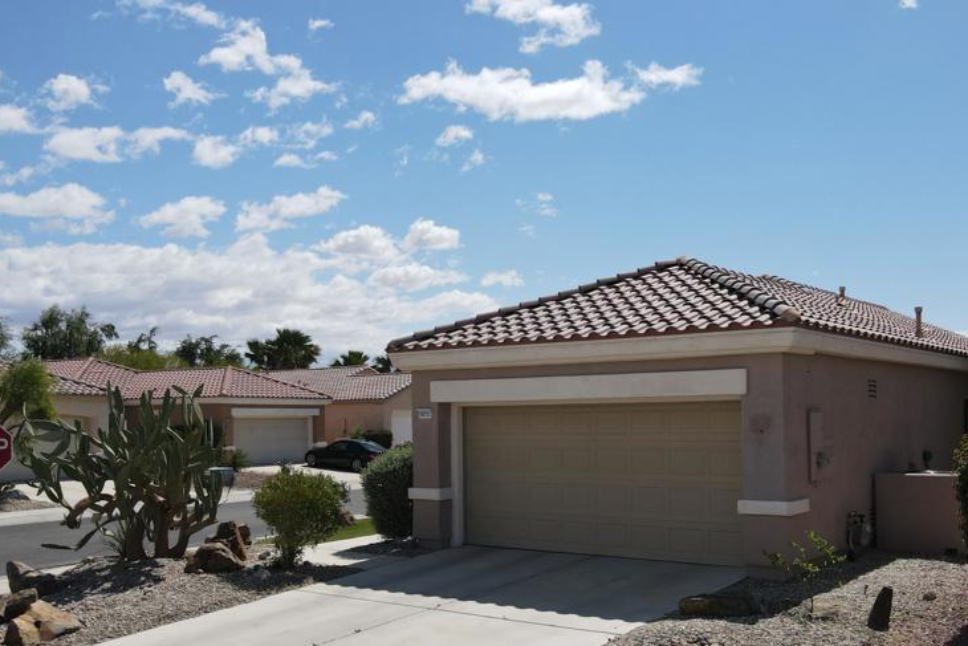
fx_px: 941
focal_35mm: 35
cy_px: 424
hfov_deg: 53.9
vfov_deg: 37.5
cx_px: 601
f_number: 2.8
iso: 100
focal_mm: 4.5
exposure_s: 1/1250
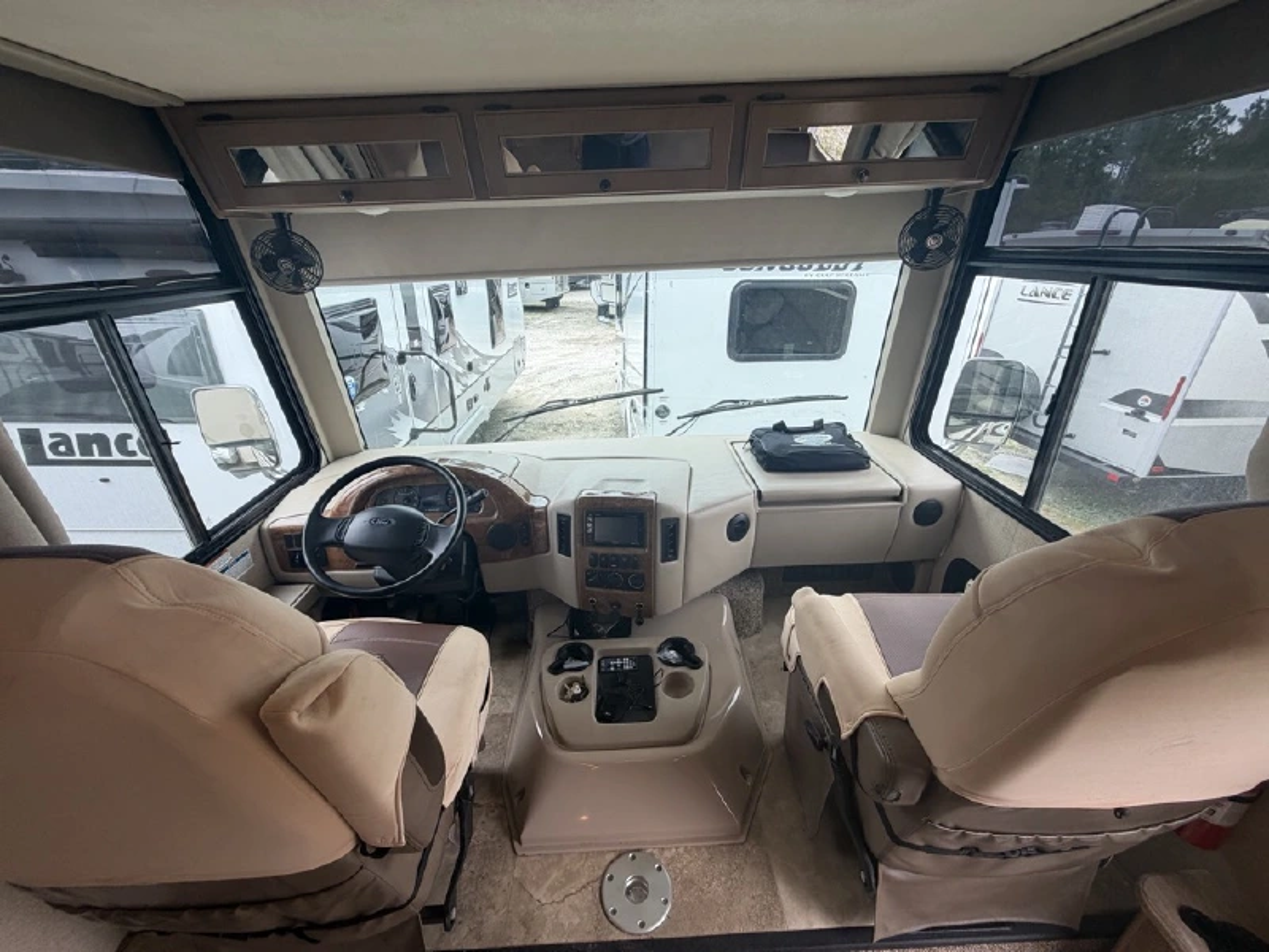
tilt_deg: -23.0
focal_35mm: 14
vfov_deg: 85.7
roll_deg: -0.7
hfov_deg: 102.1
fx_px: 513
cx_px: 634
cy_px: 476
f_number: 2.2
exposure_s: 1/163
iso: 40
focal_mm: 2.22
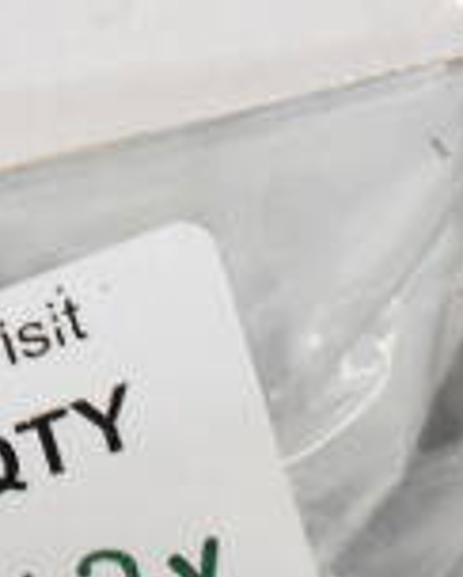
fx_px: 2889
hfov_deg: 8.7
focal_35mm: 169
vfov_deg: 10.5
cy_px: -543
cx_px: -425
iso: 1600
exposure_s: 1/80
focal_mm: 20
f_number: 4.5
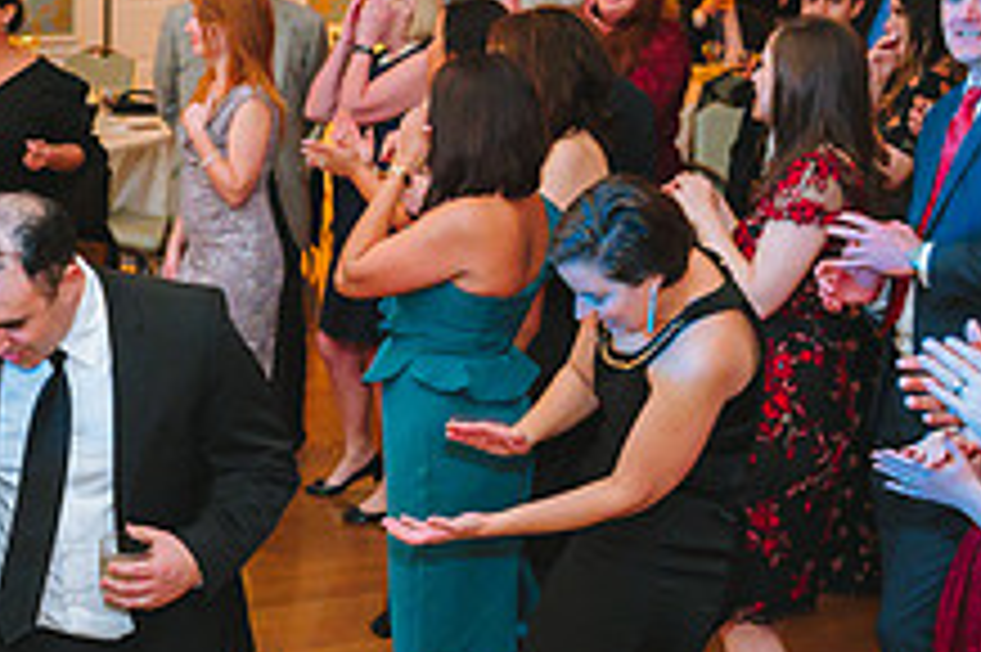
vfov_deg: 14.1
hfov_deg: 20.7
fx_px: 2614
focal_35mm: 96
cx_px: 45
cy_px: 616
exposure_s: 1/80
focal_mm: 36
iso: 2500
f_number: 2.8
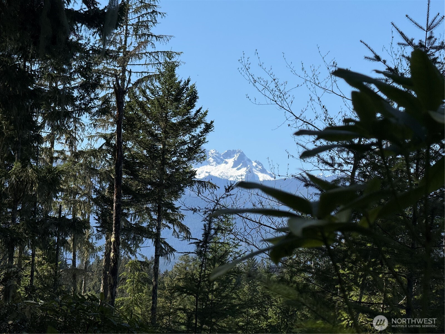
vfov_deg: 12.3
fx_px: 1543
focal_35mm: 120
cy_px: 167
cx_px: 222
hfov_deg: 16.4
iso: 50
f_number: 2.8
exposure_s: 1/1916
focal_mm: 15.66
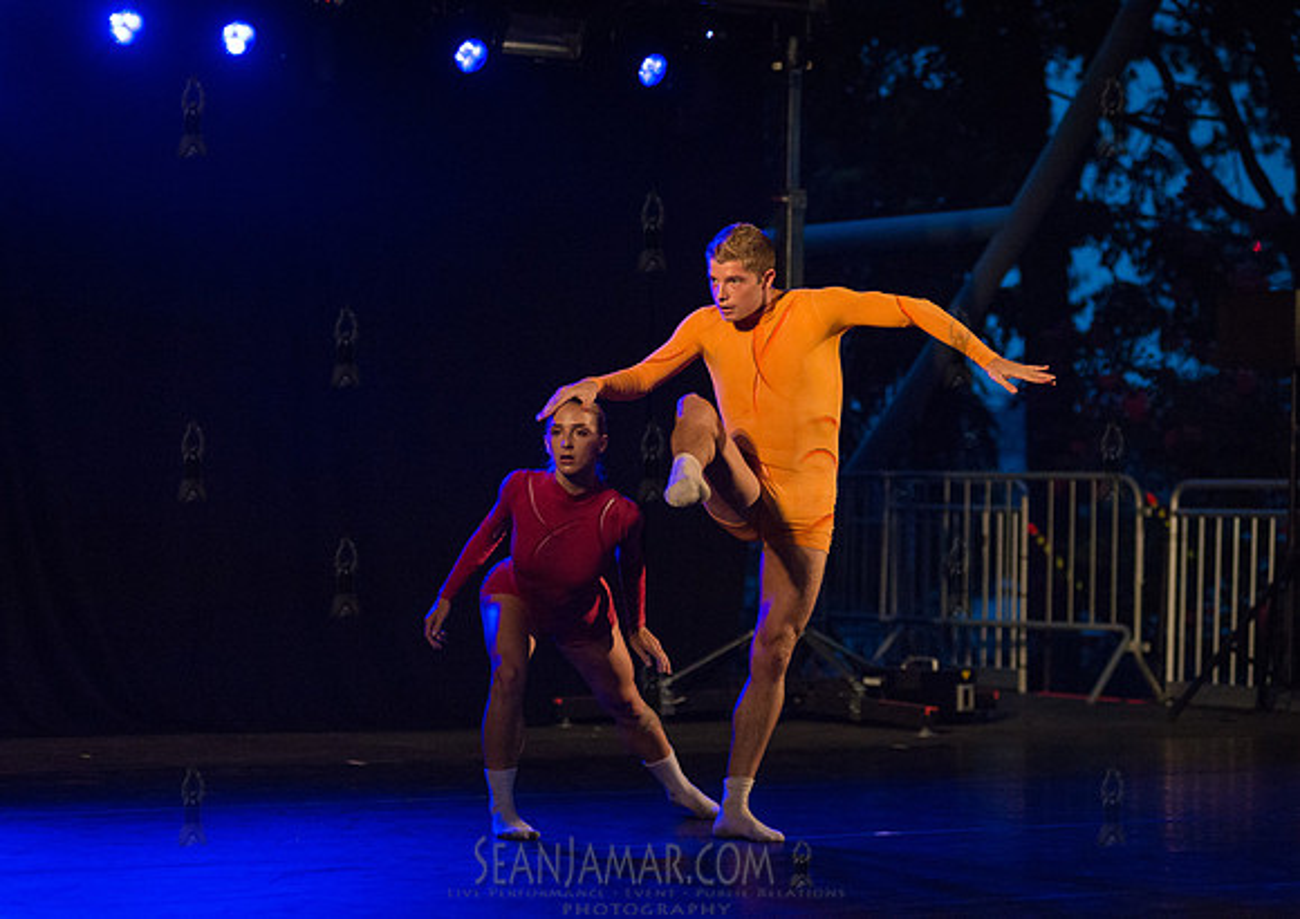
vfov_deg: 14.2
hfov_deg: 20.0
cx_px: 721
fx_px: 3687
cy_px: 437
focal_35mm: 100
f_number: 2.8
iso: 3200
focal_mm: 92
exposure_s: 1/1000
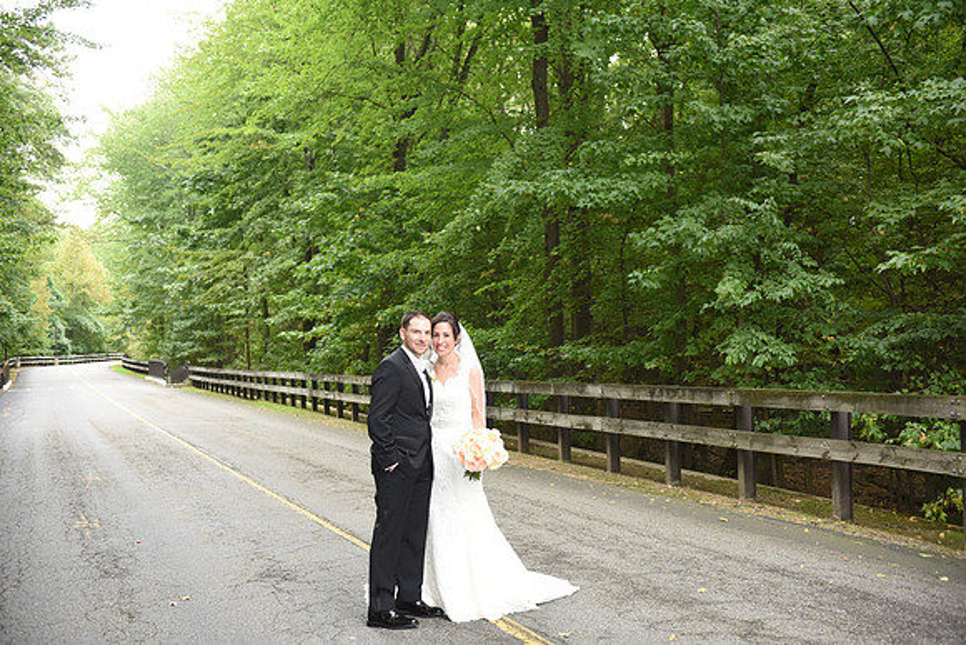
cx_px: 483
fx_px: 1074
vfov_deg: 33.4
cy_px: 322
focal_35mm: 40
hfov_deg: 48.4
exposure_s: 1/200
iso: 1000
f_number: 4.5
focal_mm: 40
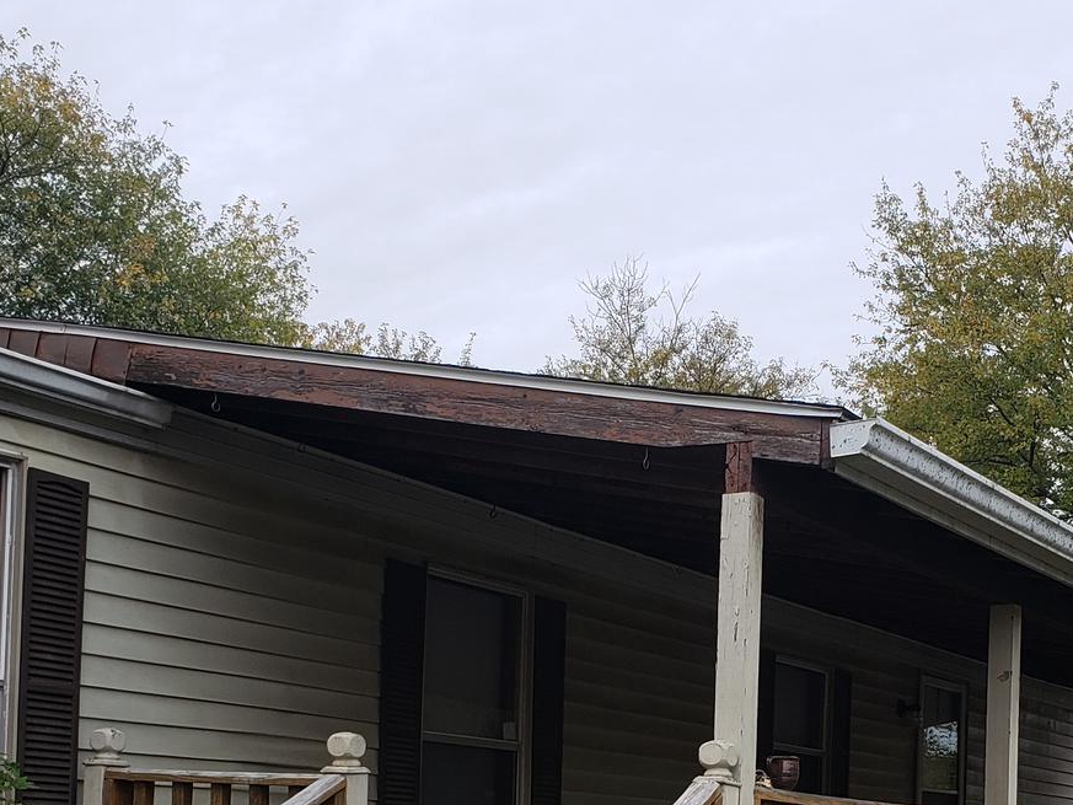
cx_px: 702
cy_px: 816
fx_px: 1891
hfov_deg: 31.5
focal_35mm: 61
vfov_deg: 23.0
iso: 50
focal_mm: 4.3
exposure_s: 1/838
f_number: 2.4
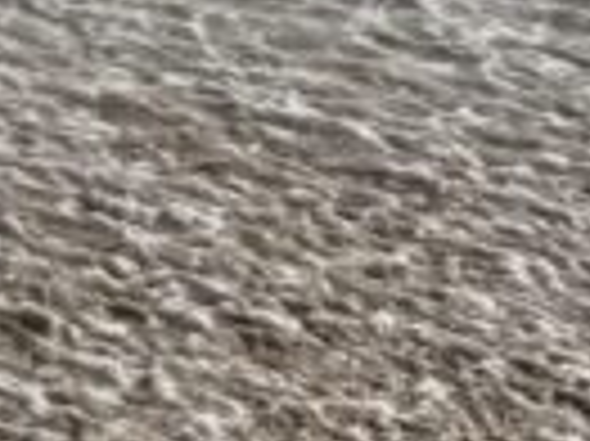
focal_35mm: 188
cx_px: -631
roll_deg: -1.2
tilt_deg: -4.1
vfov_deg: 7.2
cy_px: -778
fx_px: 3201
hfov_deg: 9.7
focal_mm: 6.76
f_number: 1.78
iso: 80
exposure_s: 1/6711
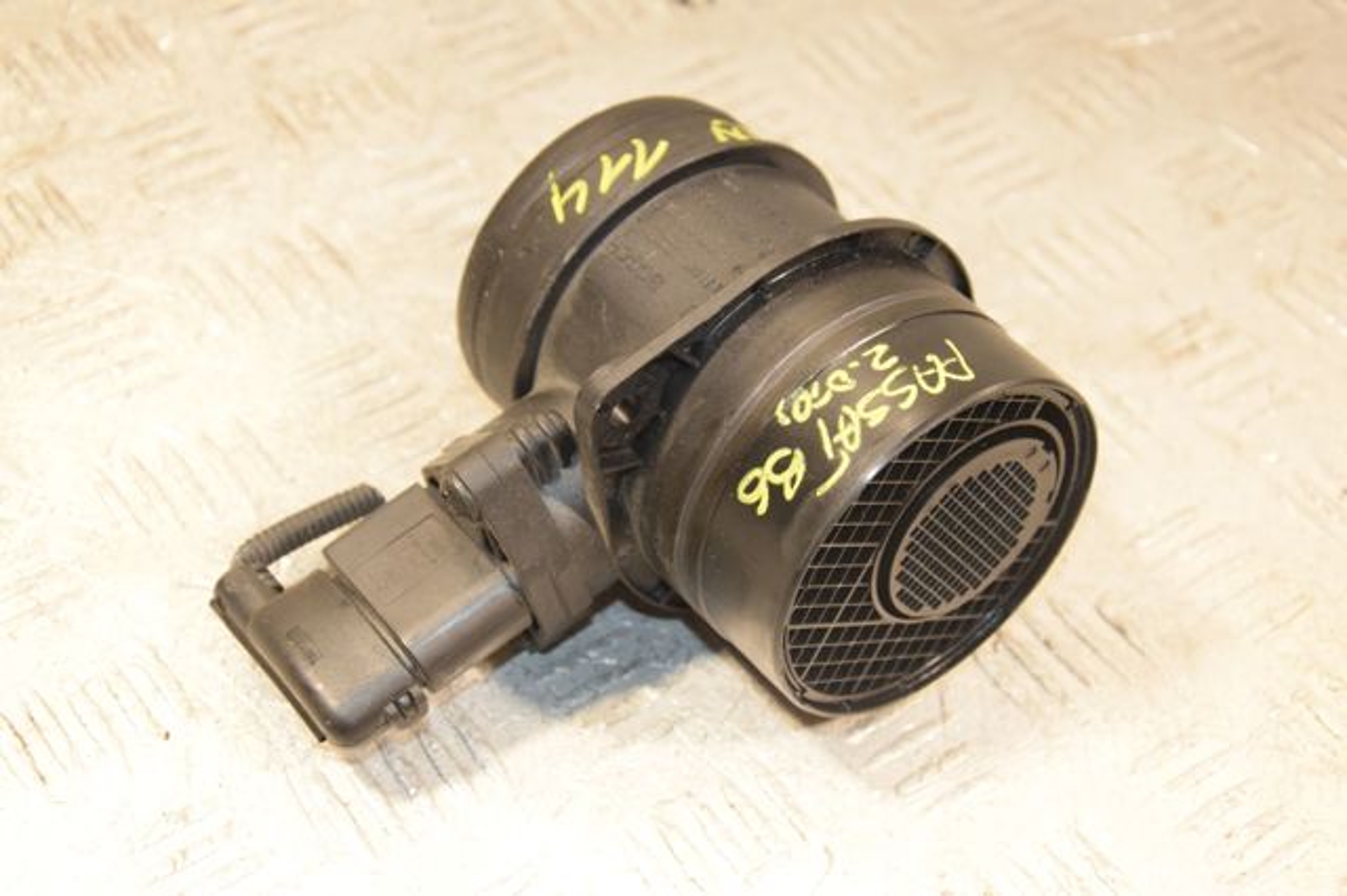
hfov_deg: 31.9
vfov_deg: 21.5
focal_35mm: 63
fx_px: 2356
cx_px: 674
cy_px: 448
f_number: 5.6
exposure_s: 1/160
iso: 1600
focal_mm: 42
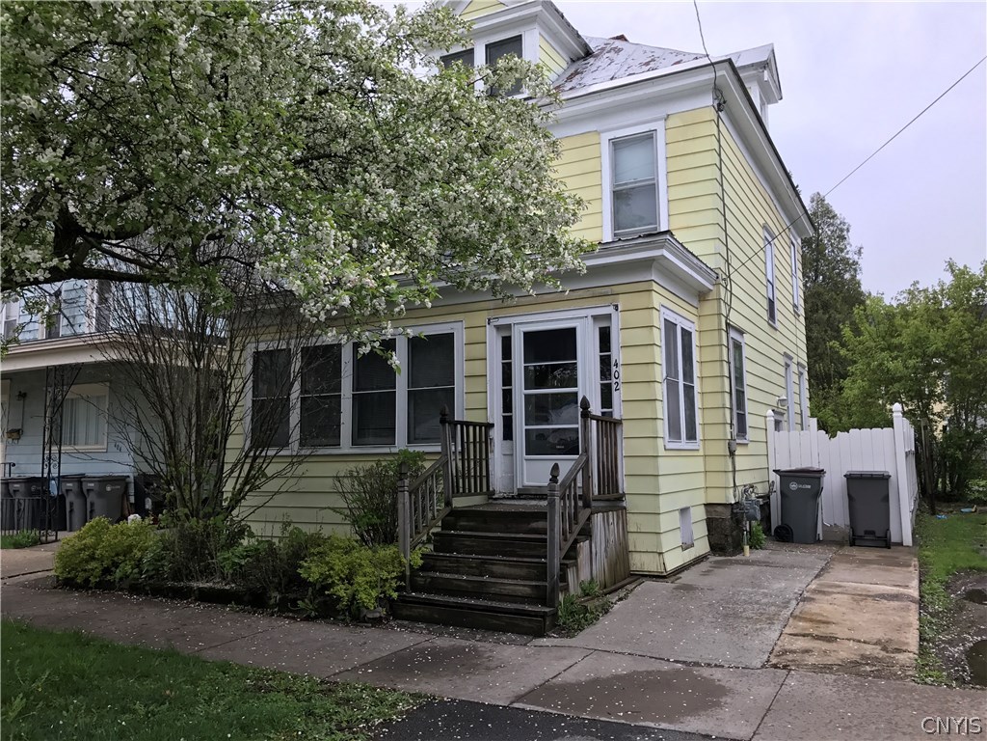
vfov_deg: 49.7
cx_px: 494
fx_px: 798
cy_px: 370
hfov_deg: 63.4
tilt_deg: +5.2
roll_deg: +0.7
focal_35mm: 28
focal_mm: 3.99
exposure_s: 1/465
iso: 20
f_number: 1.8
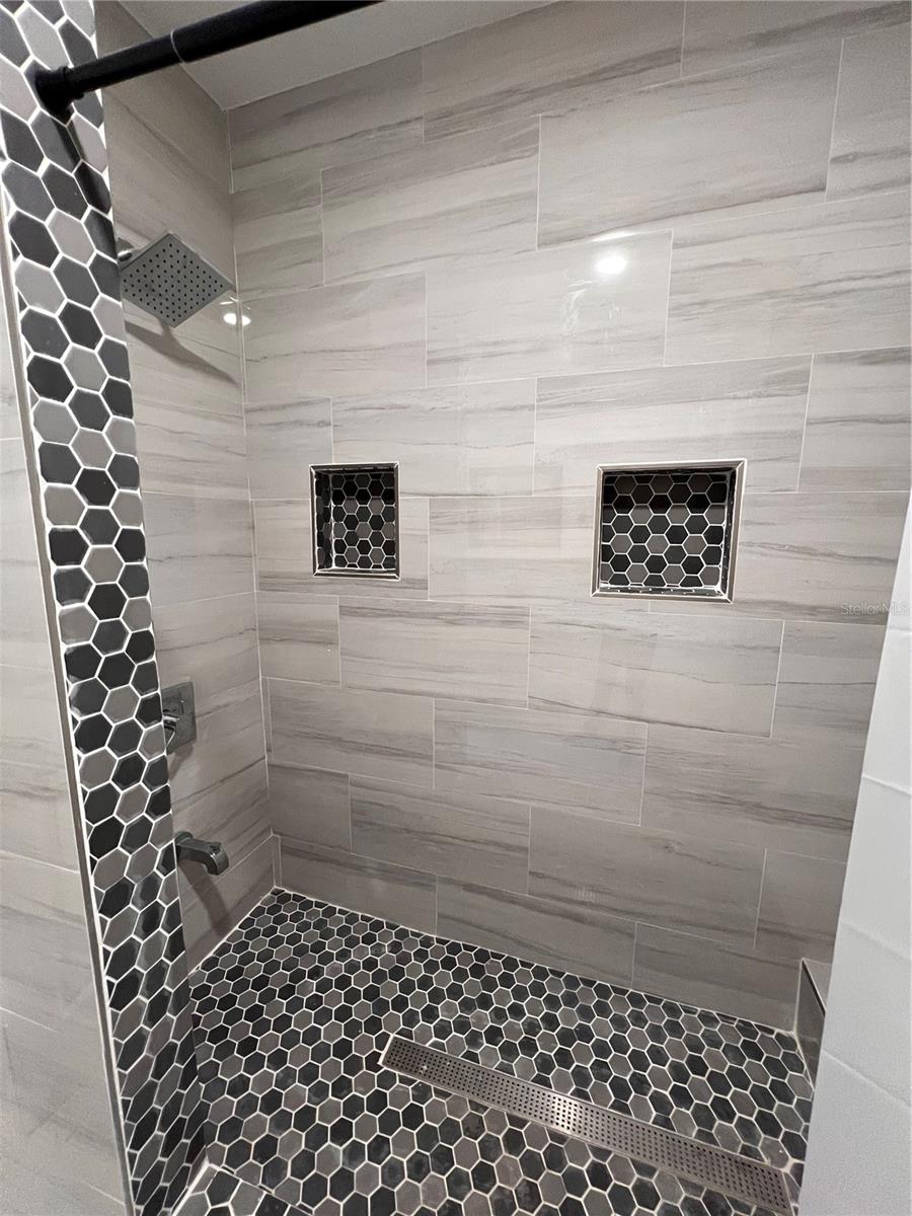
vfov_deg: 106.2
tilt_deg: -8.8
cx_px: 456
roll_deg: -0.2
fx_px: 457
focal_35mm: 13
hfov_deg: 89.9
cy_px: 608
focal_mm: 1.57
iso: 320
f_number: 1.8
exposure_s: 1/60
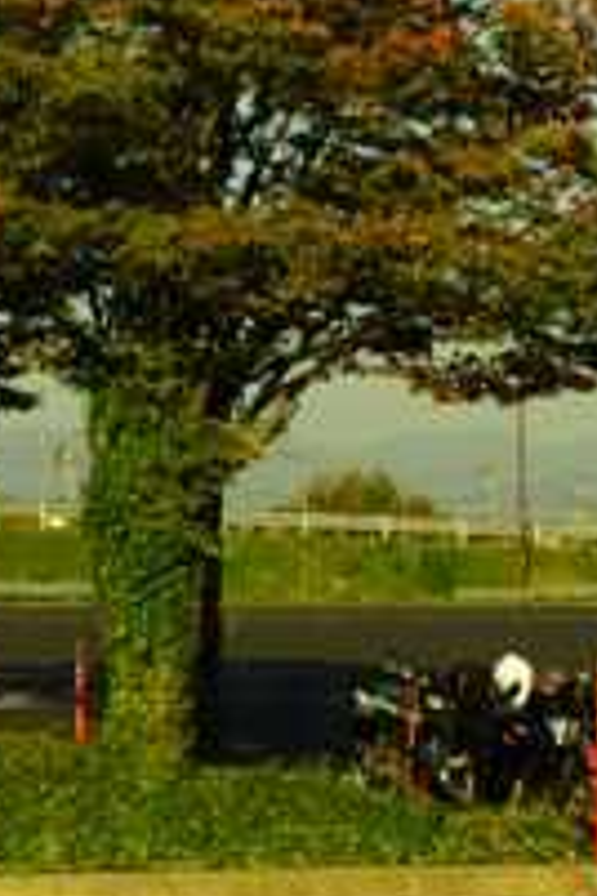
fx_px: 3457
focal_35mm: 139
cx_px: 267
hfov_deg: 9.9
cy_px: -682
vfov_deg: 13.4
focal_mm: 35
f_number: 6.7
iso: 100
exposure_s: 1/200
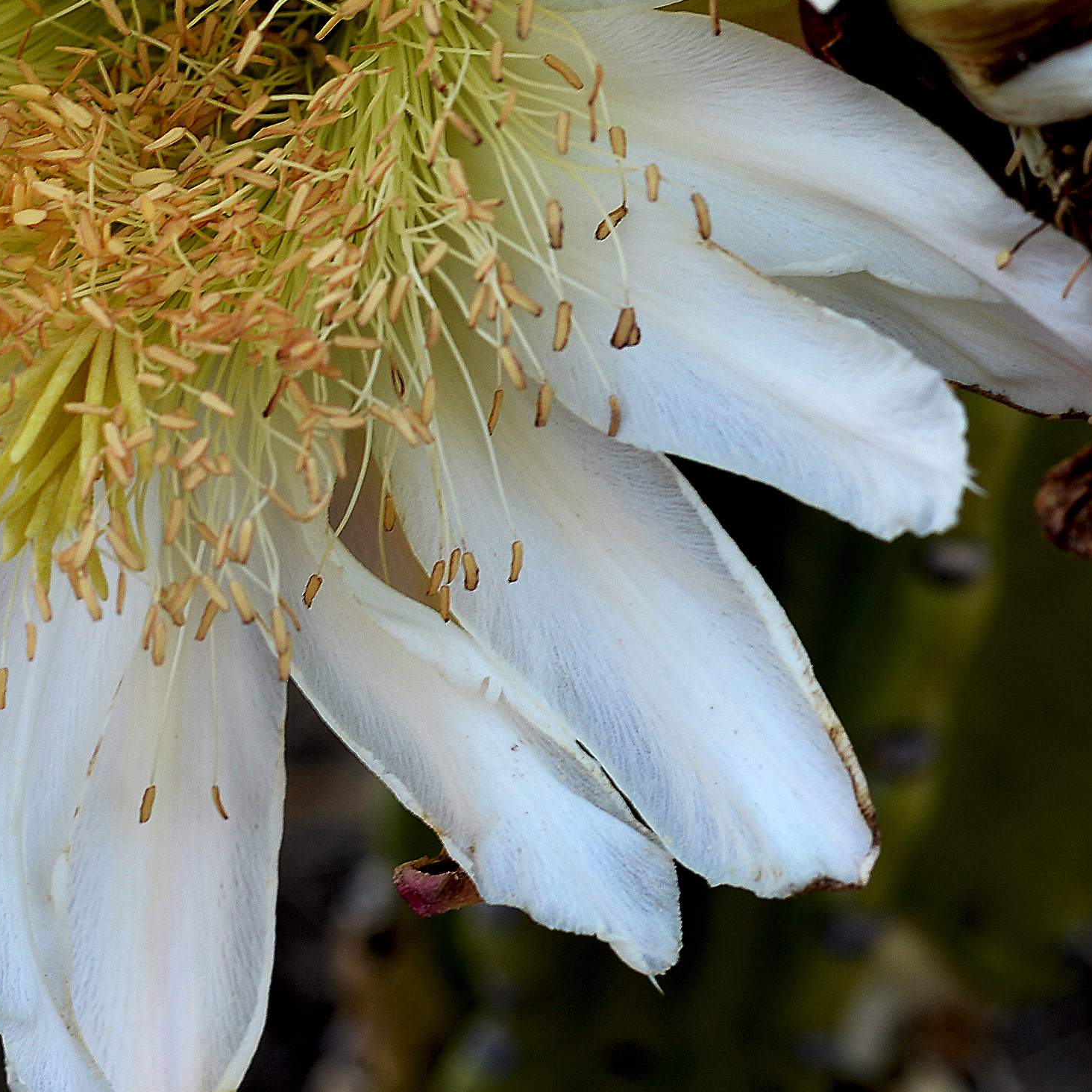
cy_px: 173
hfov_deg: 12.2
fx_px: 5104
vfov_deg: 12.1
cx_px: 182
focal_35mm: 143
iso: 200
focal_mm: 50
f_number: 8
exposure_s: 1/40
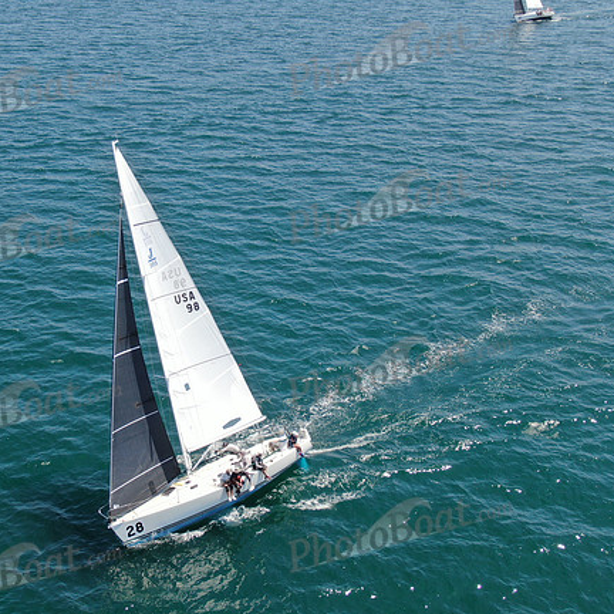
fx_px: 1023
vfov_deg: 33.4
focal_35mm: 51
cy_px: 308
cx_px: 206
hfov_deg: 33.1
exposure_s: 1/640
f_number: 3.6
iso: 100
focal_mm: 7.39
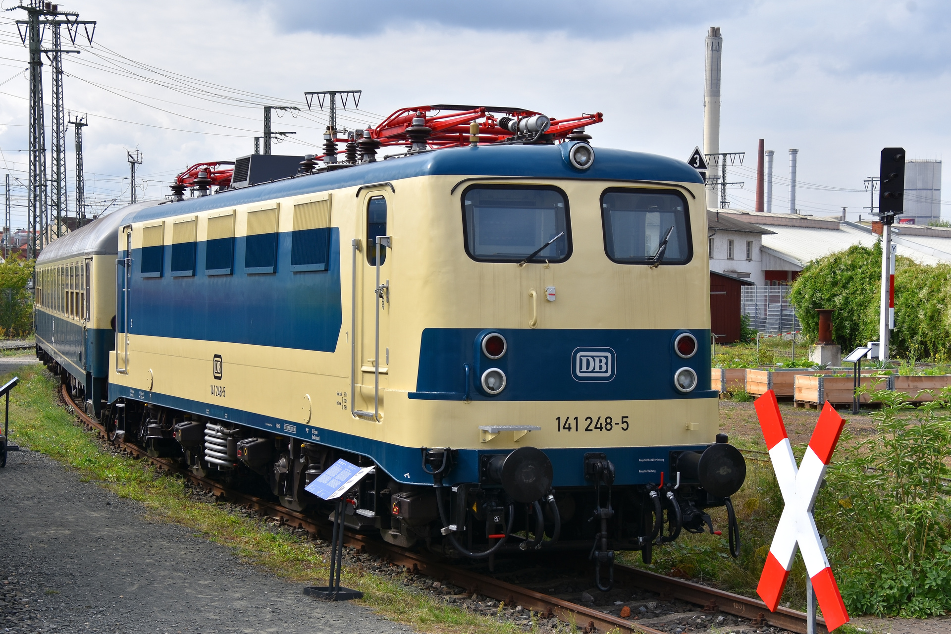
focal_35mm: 69
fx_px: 1823
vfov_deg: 19.7
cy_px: 317
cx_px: 476
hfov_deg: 29.2
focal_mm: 46
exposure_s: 1/500
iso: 200
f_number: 8
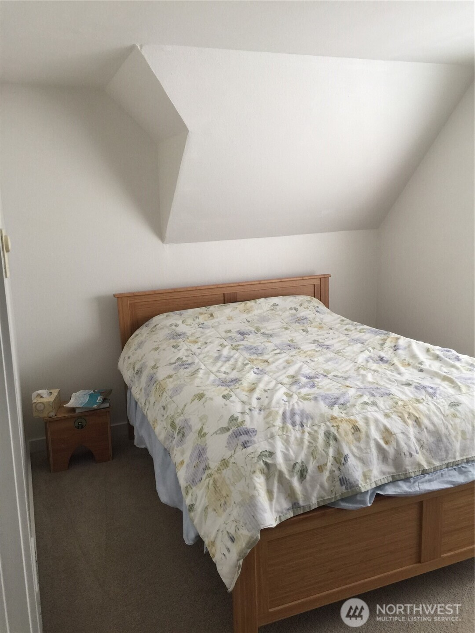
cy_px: 316
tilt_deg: -9.0
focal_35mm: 29
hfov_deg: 48.2
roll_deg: +0.9
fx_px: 531
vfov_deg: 61.7
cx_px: 238
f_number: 2.2
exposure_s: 1/40
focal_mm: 4.15
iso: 40
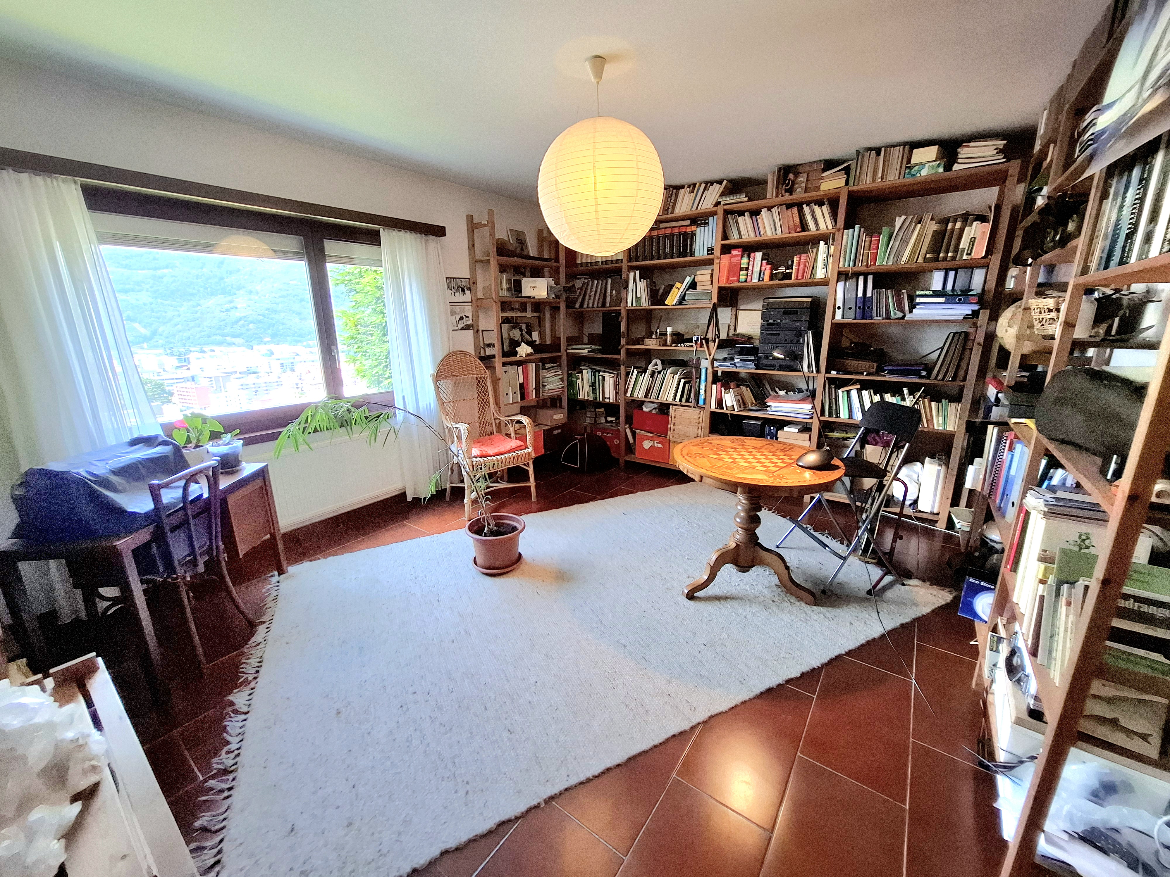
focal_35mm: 13
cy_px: 438
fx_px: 439
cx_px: 585
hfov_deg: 106.2
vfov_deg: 89.9
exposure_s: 1/50
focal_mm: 1.74
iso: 80
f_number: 2.2
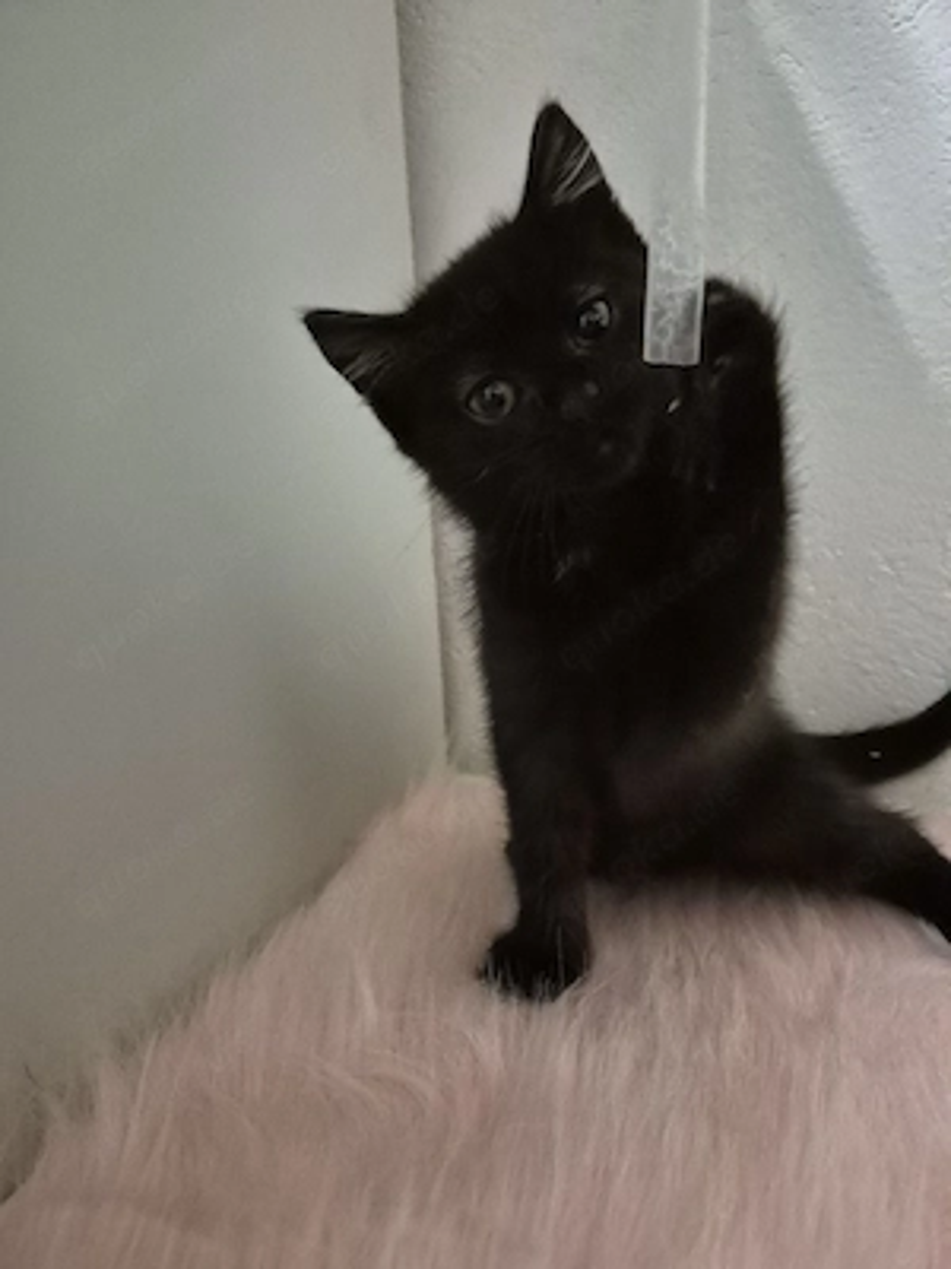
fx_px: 843
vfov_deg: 73.9
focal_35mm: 23
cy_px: 634
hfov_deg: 58.9
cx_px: 476
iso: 2000
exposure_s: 1/50
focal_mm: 5.4
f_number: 1.8
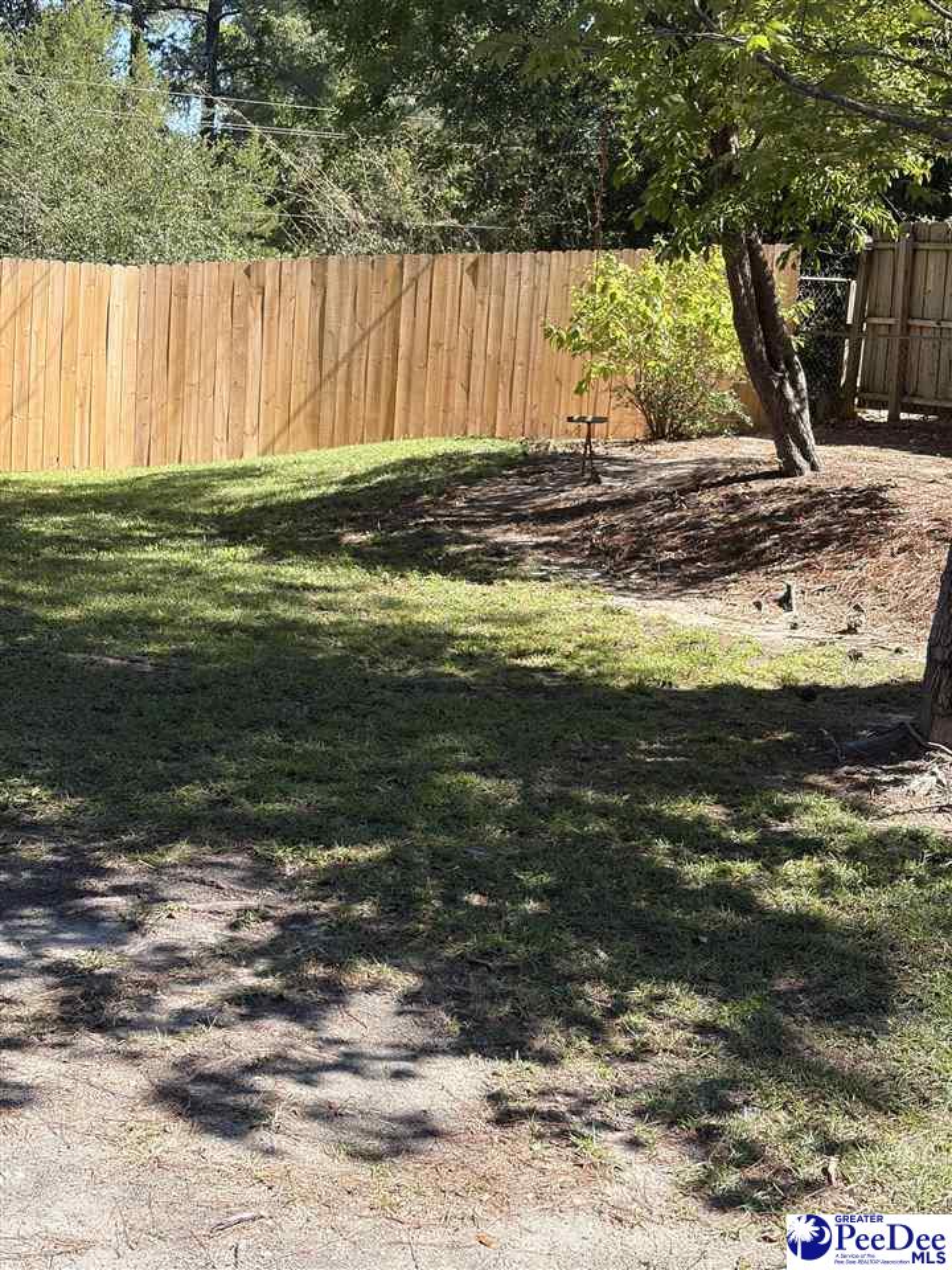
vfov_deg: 36.8
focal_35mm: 52
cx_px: 476
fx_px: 1907
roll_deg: -4.8
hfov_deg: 28.0
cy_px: 635
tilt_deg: -12.9
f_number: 1.6
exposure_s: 1/694
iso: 32
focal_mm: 5.96
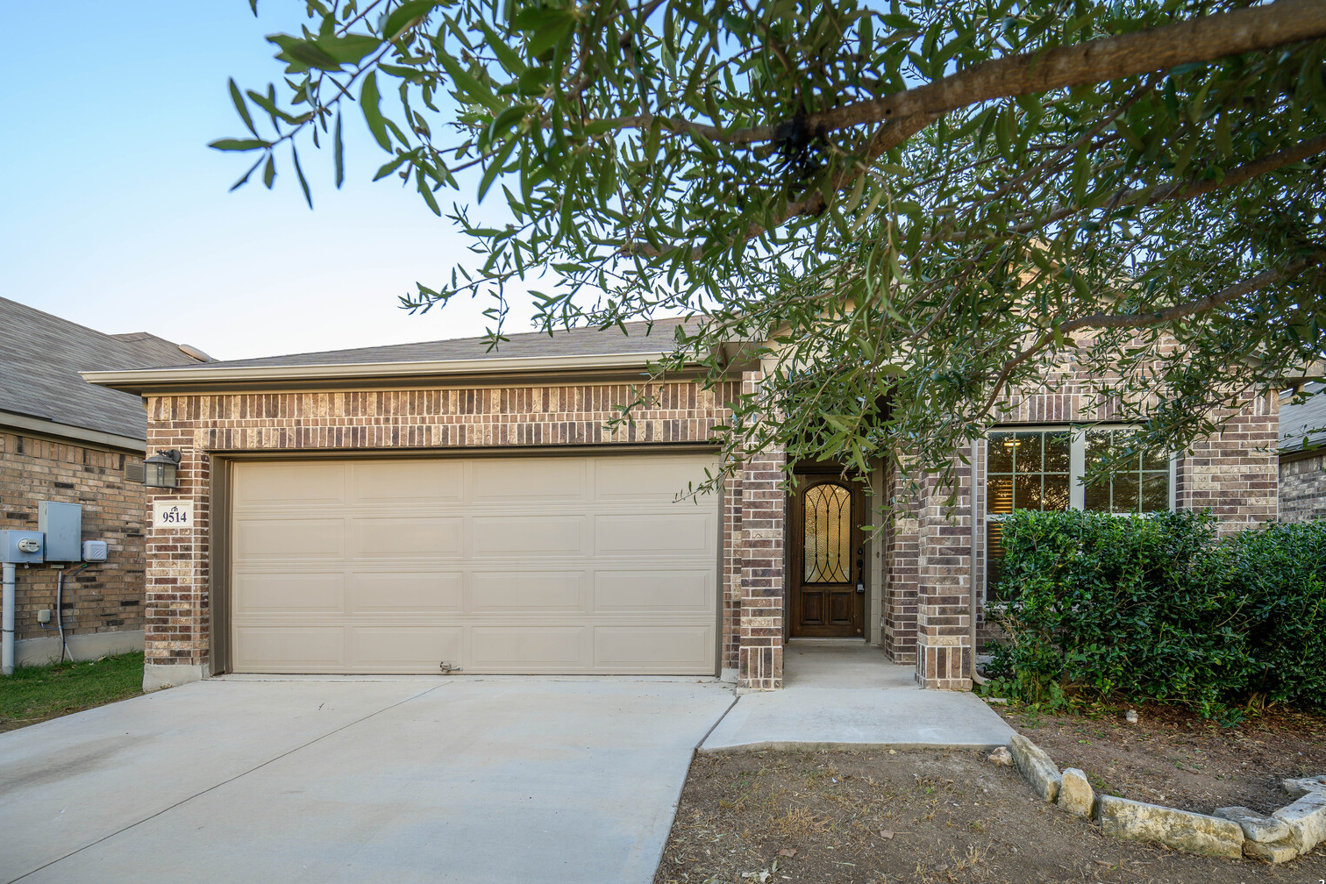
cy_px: 417
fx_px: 552
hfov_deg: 100.3
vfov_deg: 77.3
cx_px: 701
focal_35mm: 15
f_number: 5
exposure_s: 1/20
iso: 125
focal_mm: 14
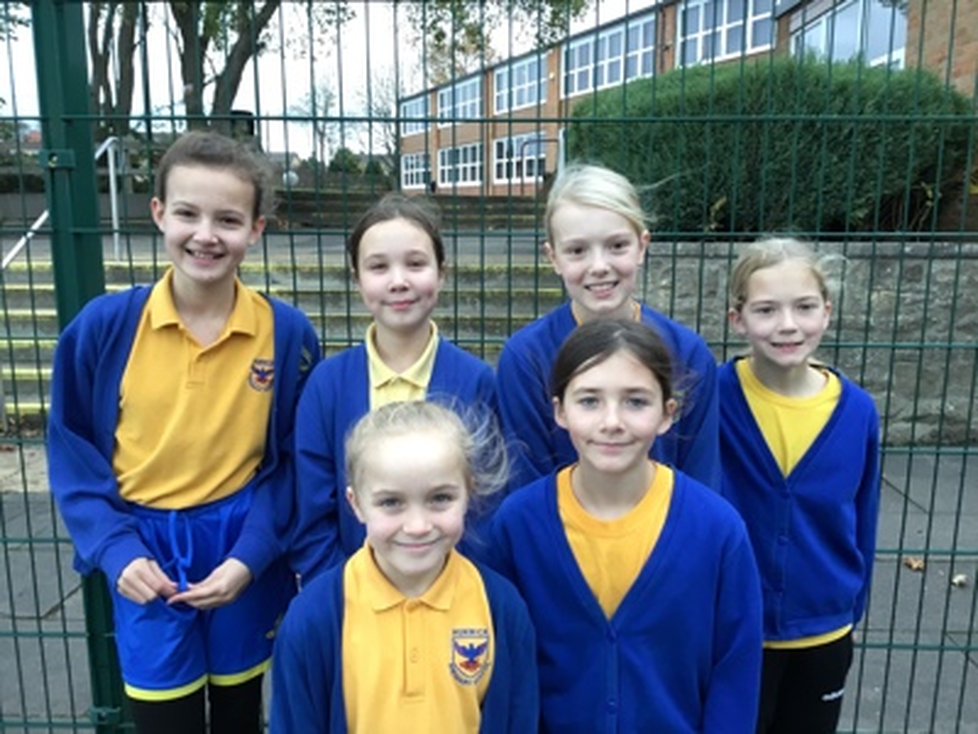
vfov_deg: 45.4
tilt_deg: -7.8
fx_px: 876
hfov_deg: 58.4
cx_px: 489
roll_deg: -0.1
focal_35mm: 31
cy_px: 367
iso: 32
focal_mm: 3.3
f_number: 2.4
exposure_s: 1/33
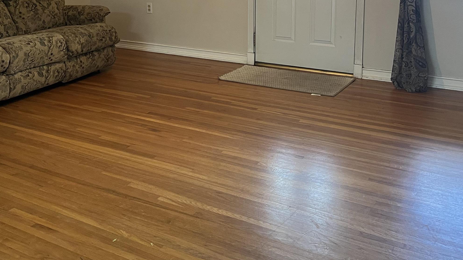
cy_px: 21
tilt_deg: -10.2
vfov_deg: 26.1
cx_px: 153
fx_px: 540
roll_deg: +1.9
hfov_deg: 45.7
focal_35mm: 44
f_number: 1.6
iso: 200
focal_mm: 5.1
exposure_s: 1/60
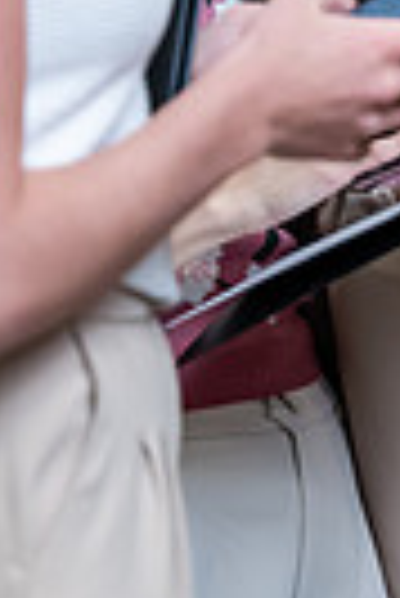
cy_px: 16
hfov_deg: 3.3
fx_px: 6948
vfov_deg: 4.9
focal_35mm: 418
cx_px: 899
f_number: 2.8
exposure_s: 1/200
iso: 1600
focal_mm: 96
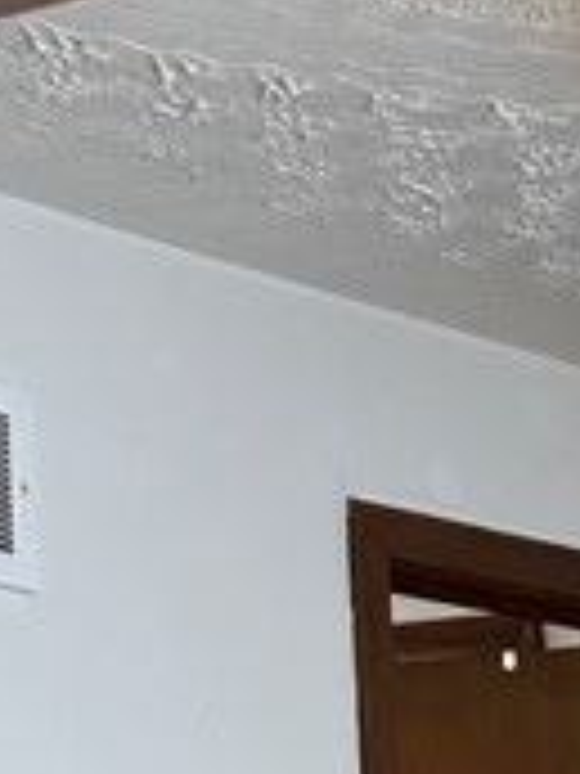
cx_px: 1340
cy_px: 1710
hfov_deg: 9.4
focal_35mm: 143
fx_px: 3195
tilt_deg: -9.6
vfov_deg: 11.8
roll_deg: -0.5
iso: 125
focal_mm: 6.86
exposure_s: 1/60
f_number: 1.78
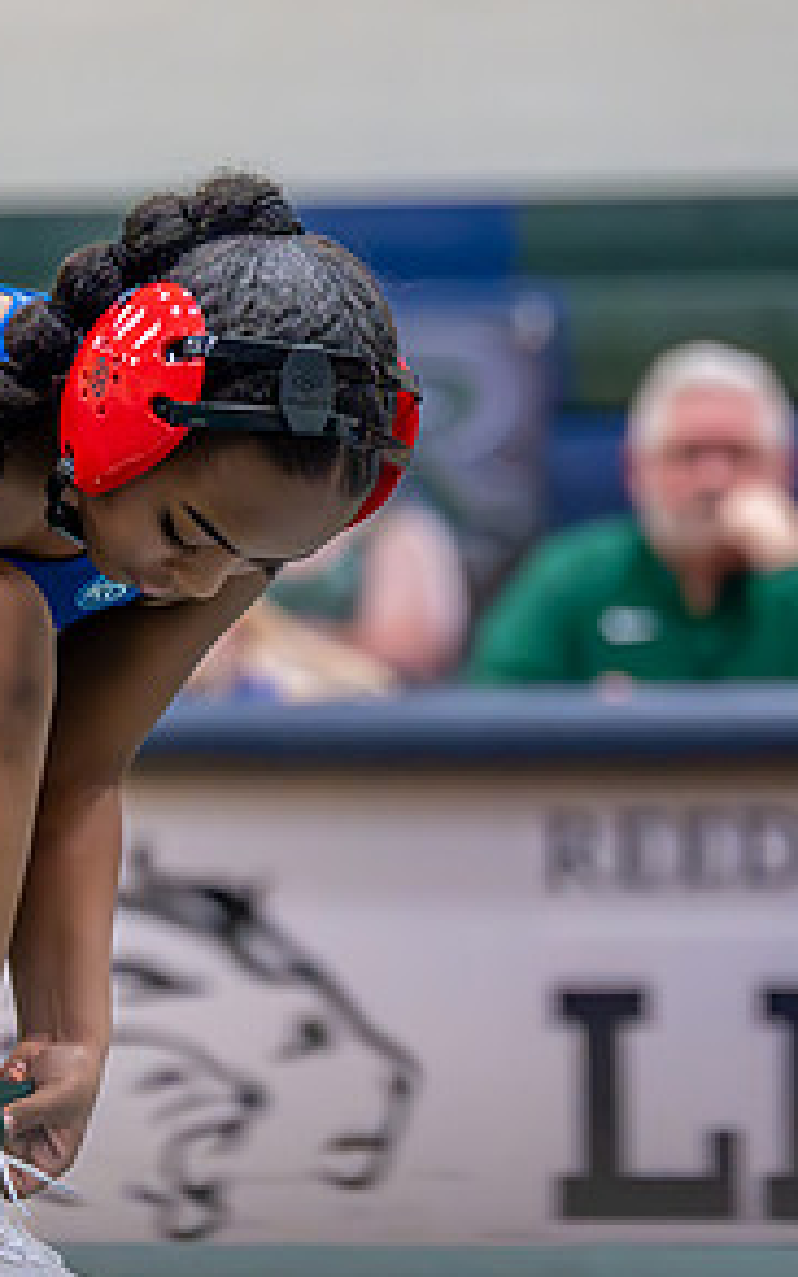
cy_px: 734
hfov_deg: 4.3
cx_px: -83
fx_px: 10688
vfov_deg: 6.8
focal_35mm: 307
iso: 5000
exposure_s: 1/1000
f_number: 2.8
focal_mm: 121
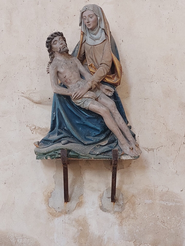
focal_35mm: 24
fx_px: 171
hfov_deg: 56.8
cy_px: 123
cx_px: 92
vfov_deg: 71.6
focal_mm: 5.23
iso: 200
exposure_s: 1/50
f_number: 1.8
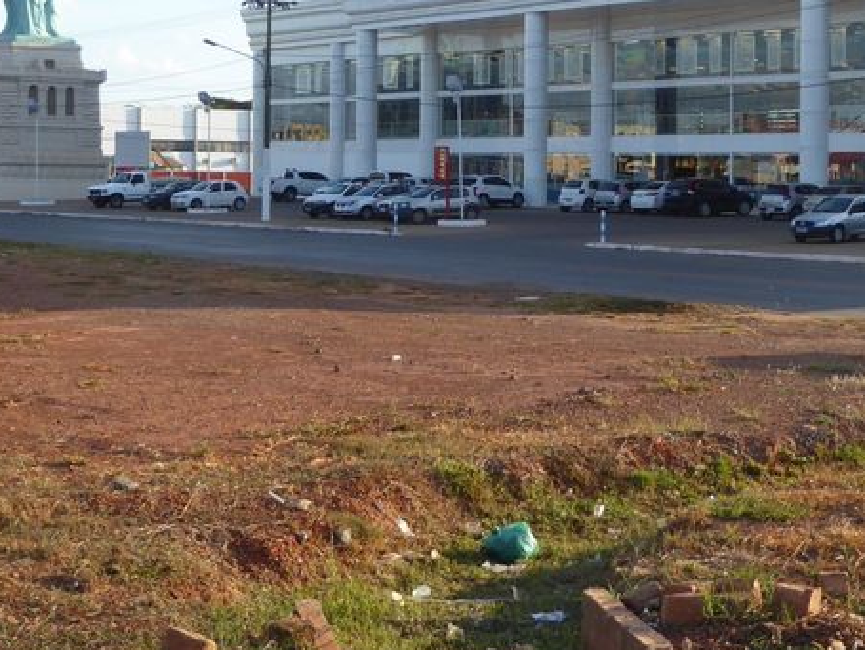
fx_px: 1850
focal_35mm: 74
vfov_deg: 19.8
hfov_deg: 26.3
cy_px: 173
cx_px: 474
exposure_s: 1/250
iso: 80
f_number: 3.8
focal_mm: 7.2
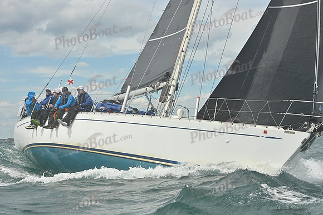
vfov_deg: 18.2
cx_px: 162
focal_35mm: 75
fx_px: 673
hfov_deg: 27.0
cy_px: 108
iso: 320
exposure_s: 1/1250
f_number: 10
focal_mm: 75
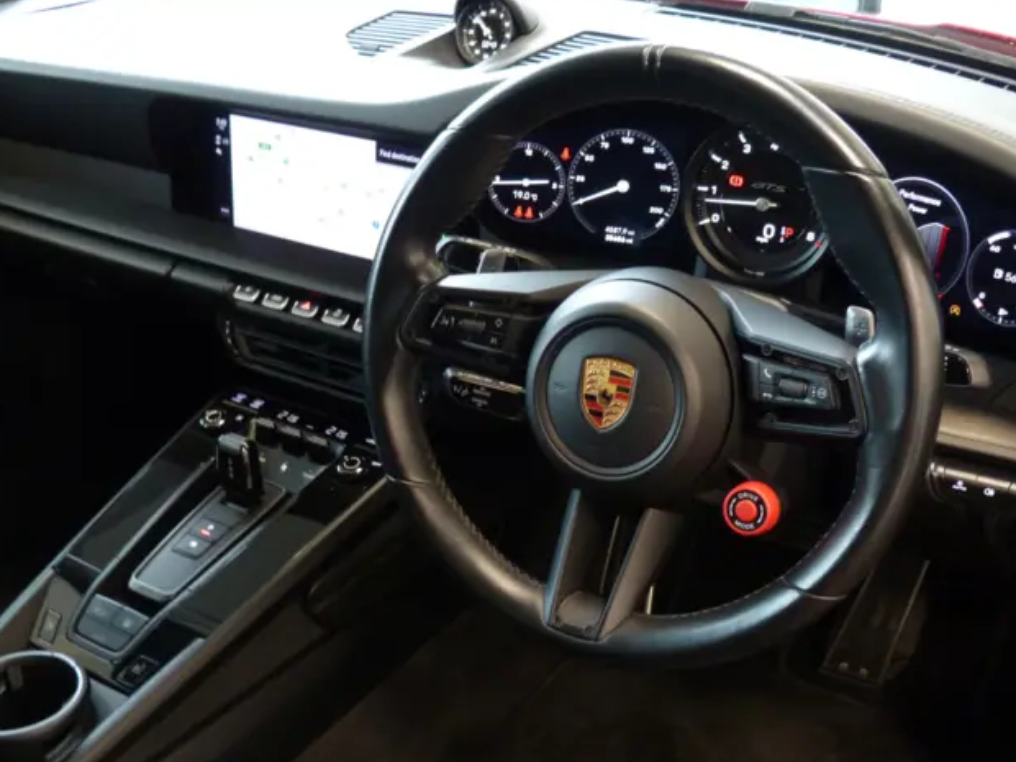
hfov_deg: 46.8
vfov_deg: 35.9
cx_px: 528
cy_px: 449
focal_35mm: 40
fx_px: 1174
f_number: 3
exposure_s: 1/4
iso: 200
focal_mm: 5.6
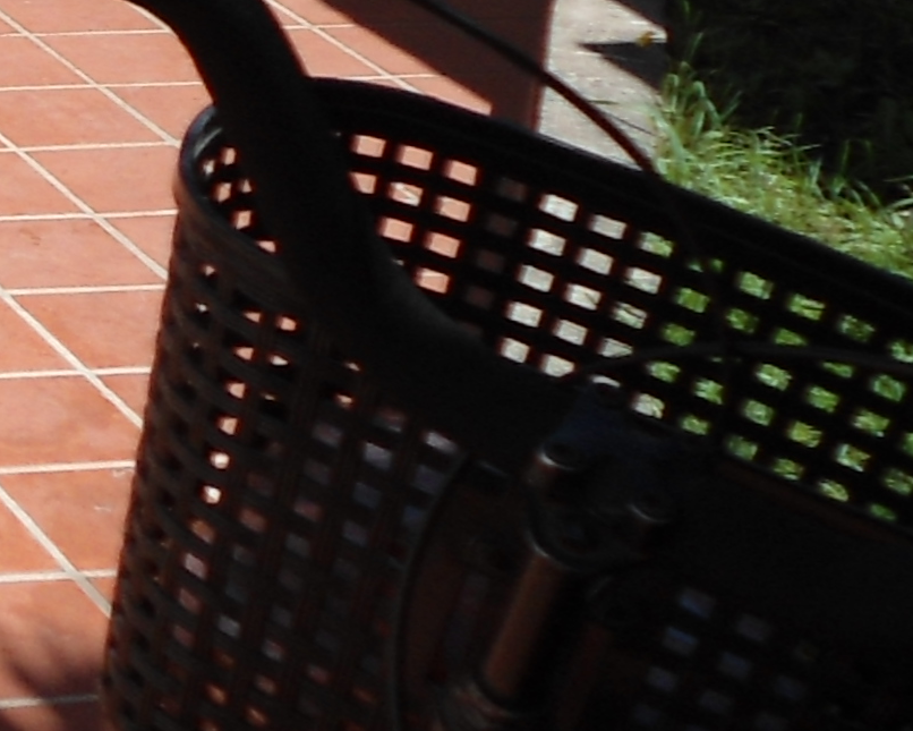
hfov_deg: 13.5
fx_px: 3405
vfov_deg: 11.8
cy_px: -320
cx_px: -786
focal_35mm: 126
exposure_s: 1/160
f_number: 8
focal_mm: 4.7
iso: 80
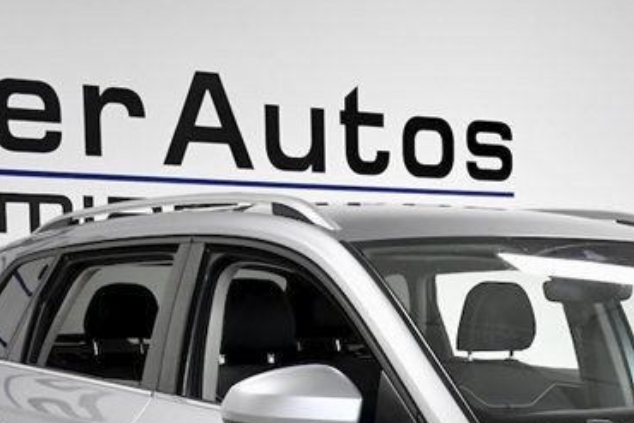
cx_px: 625
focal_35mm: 108
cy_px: 552
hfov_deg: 18.5
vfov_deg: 12.3
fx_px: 1903
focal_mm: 26
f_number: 4.5
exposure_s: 1/640
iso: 2500
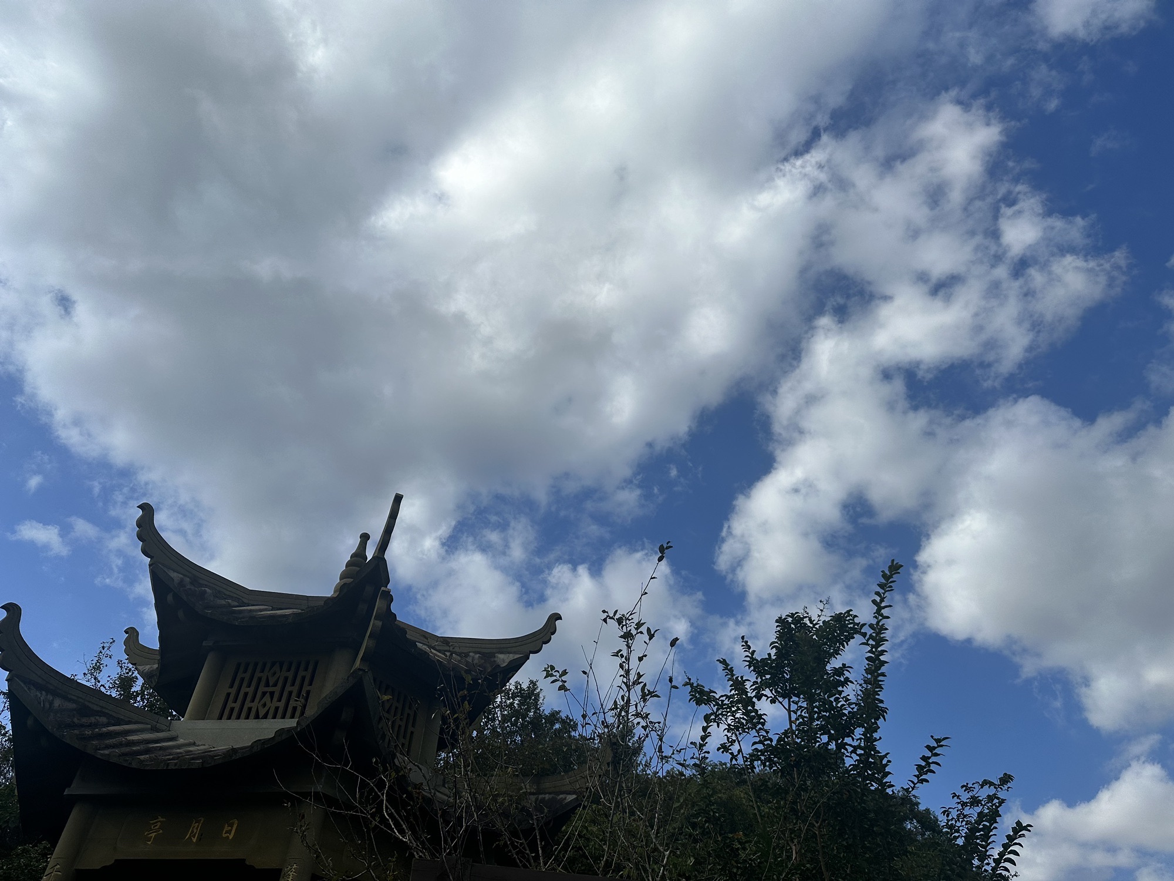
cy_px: 440
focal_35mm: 24
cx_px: 587
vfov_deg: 56.8
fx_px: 814
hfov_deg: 71.6
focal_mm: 6.86
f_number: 1.78
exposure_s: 1/7576
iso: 80
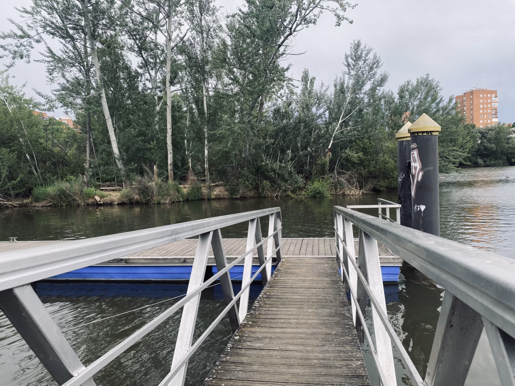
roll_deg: +2.8
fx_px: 387
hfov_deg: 67.3
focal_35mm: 26
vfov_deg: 53.1
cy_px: 193
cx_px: 258
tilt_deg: -5.1
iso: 32
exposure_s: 1/912
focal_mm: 4.25
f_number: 1.8
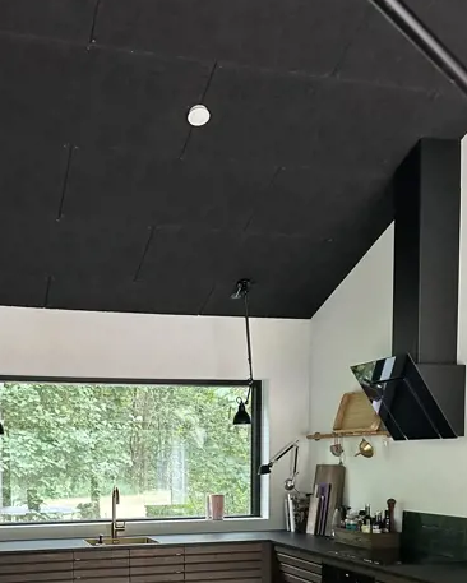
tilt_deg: -3.6
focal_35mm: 41
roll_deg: -0.1
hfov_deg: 36.2
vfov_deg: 41.9
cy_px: 503
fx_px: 708
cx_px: 157
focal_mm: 6.86
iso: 800
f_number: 1.78
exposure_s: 1/60
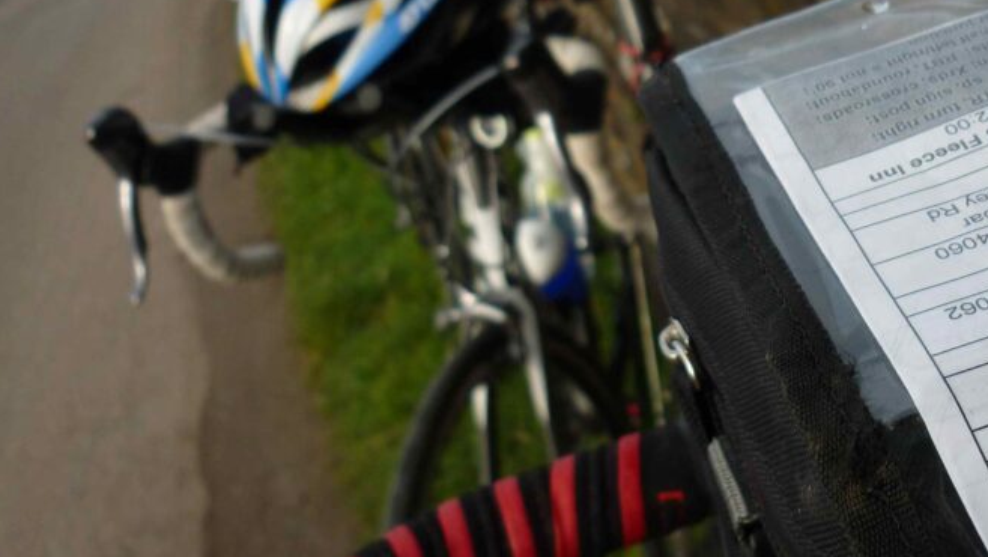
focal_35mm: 56
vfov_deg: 21.4
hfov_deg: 36.3
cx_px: 741
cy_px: 196
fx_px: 1467
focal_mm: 5.5
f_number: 2.8
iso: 80
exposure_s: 1/800
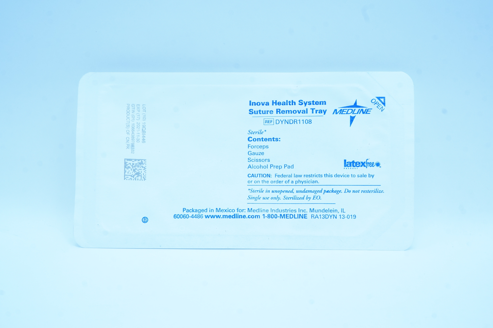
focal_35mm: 40
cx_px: 246
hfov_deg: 48.0
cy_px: 164
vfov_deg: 32.9
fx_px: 554
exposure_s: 1/13
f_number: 14
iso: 400
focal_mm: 27
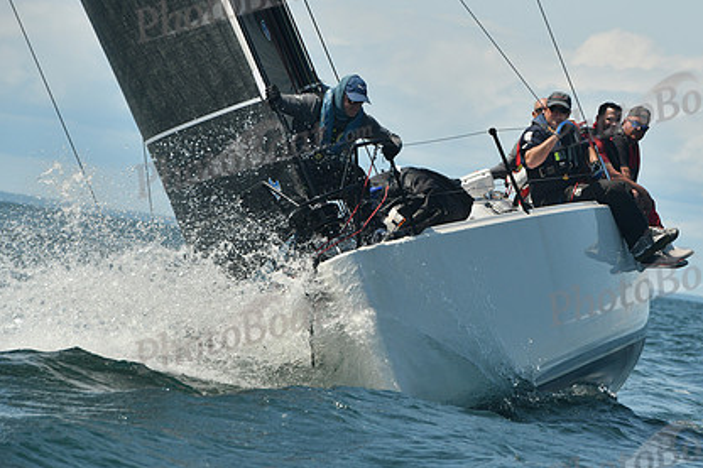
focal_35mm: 279
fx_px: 5446
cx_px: 461
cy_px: 219
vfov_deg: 4.9
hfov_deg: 7.4
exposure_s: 1/640
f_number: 9
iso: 320
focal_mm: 200
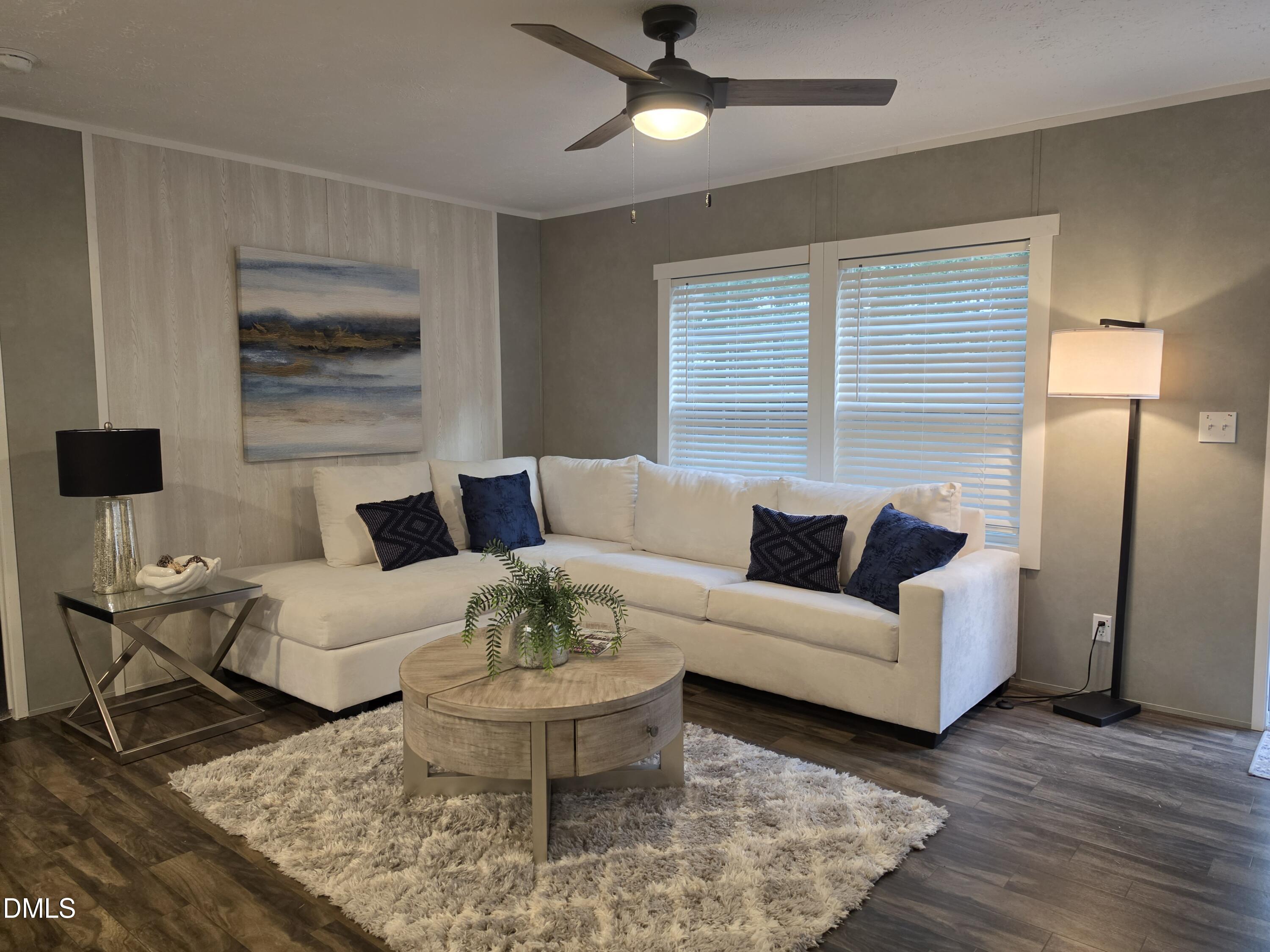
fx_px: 844
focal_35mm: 23
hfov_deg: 73.9
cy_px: 476
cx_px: 635
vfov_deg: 58.9
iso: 250
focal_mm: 6.5
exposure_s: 1/120
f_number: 1.4
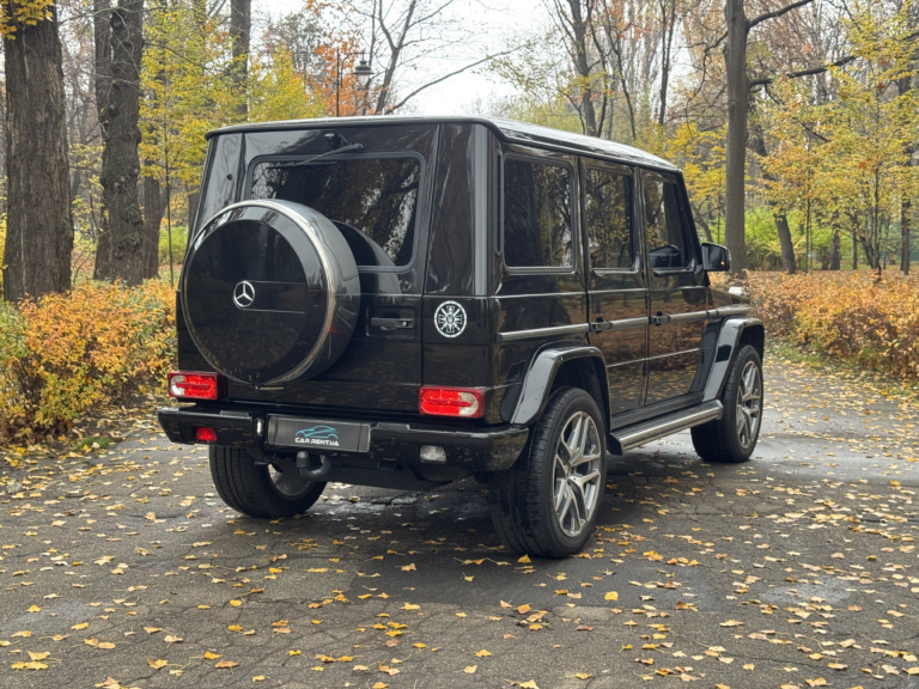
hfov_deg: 39.7
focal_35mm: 48
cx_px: 460
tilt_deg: -5.4
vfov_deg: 30.3
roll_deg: +0.3
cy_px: 344
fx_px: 1274
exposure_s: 1/60
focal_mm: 6.76
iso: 125
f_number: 1.78
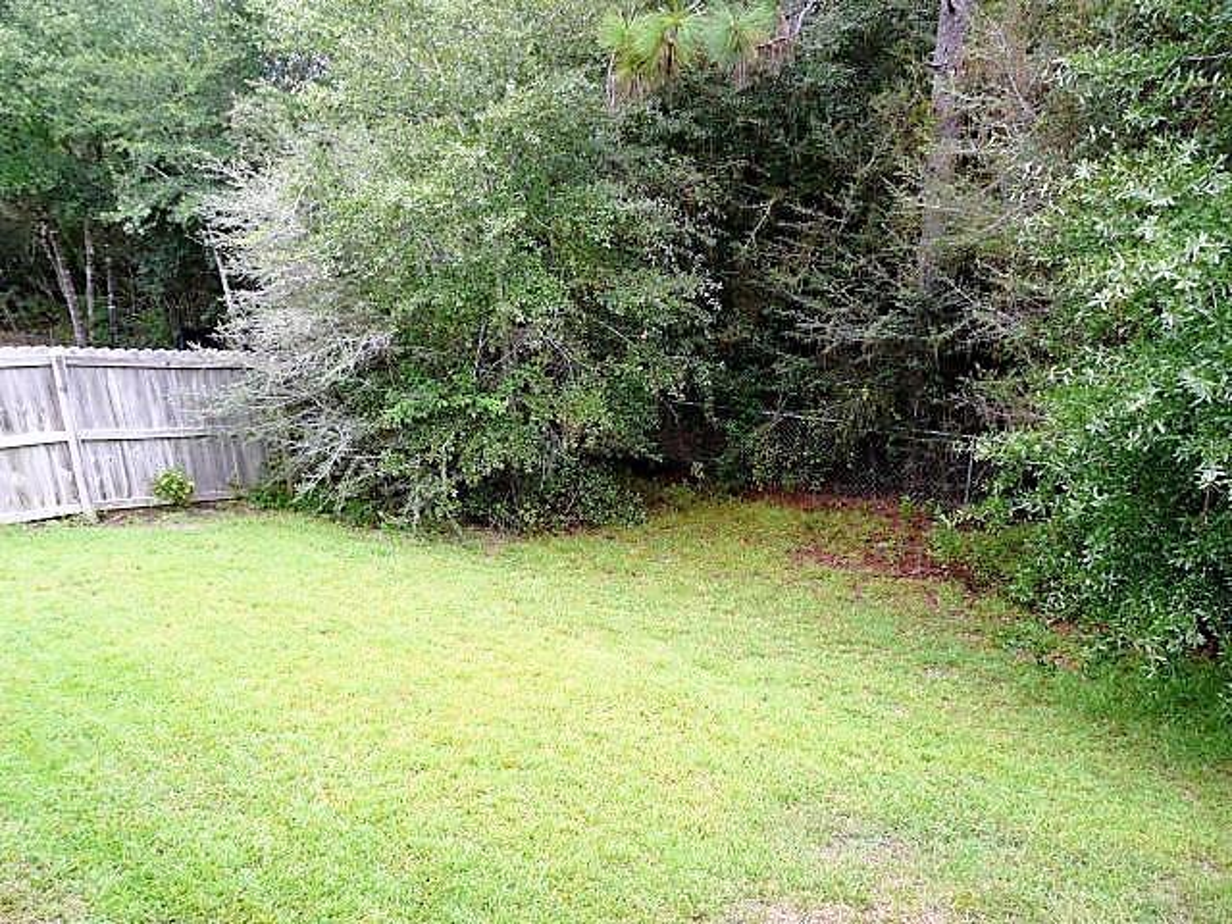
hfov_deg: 63.4
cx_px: 616
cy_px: 462
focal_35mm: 28
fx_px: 997
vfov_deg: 49.7
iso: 100
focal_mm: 4.6
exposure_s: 1/80
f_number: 2.8
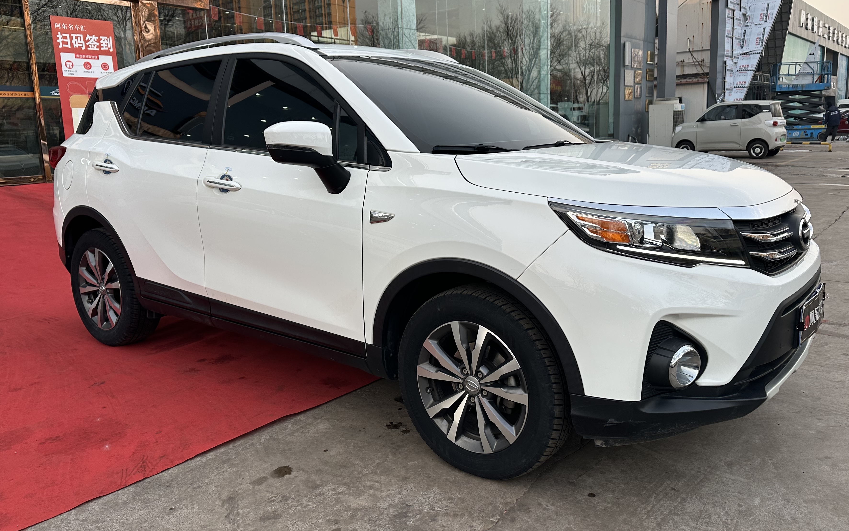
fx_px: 671
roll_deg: +2.0
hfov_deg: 64.6
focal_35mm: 29
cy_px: 245
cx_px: 445
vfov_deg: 43.1
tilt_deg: -10.2
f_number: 1.78
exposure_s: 1/331
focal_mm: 6.86
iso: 80
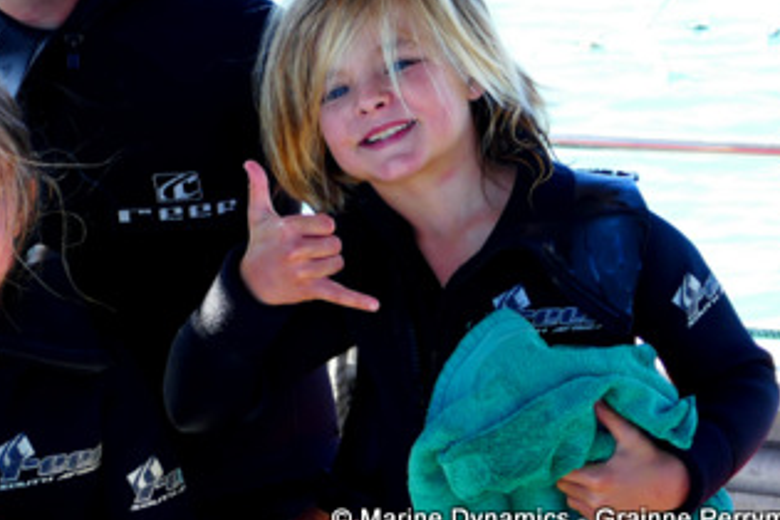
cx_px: 114
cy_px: 72
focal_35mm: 80
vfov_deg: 16.9
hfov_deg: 24.8
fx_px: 1733
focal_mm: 15.26
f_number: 3.2
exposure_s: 1/160
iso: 125
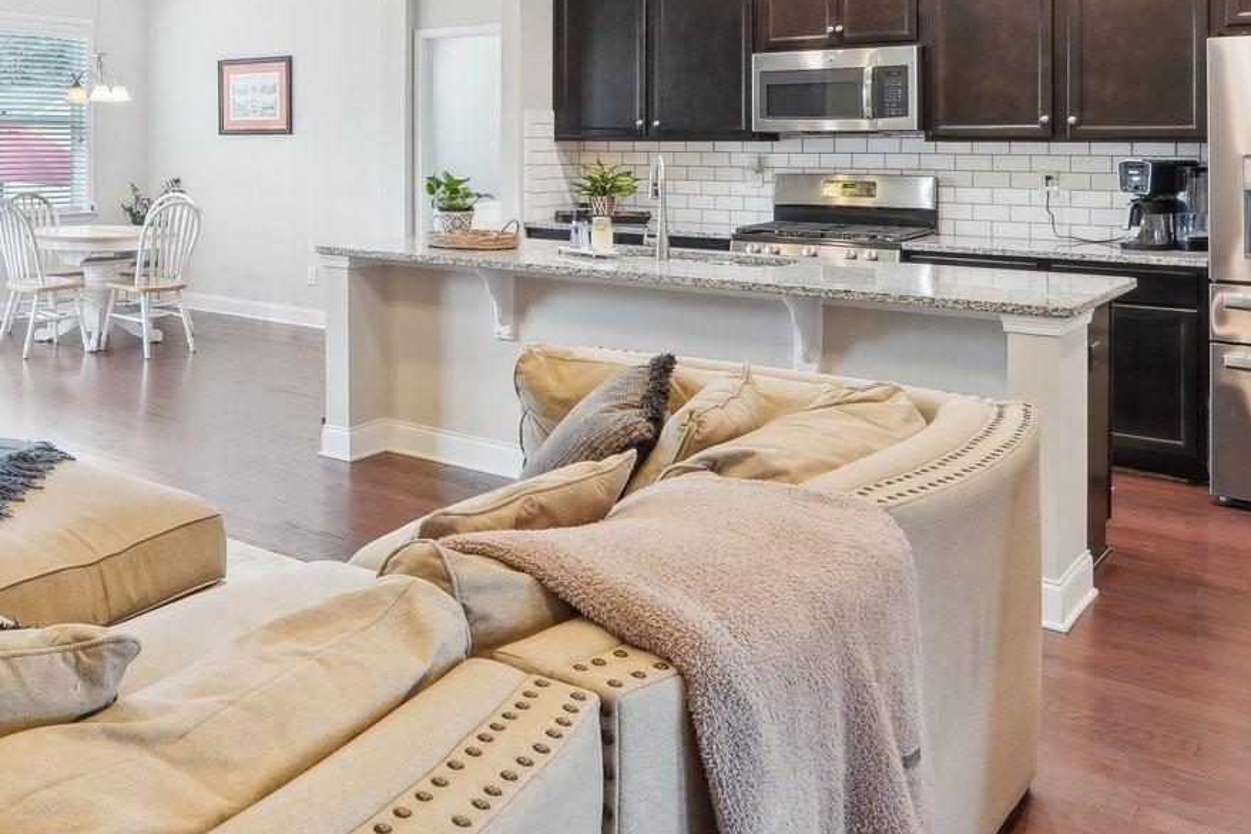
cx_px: 160
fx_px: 1216
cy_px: 145
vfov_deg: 36.3
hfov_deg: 49.4
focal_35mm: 35
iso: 400
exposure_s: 1/6
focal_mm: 10
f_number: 8
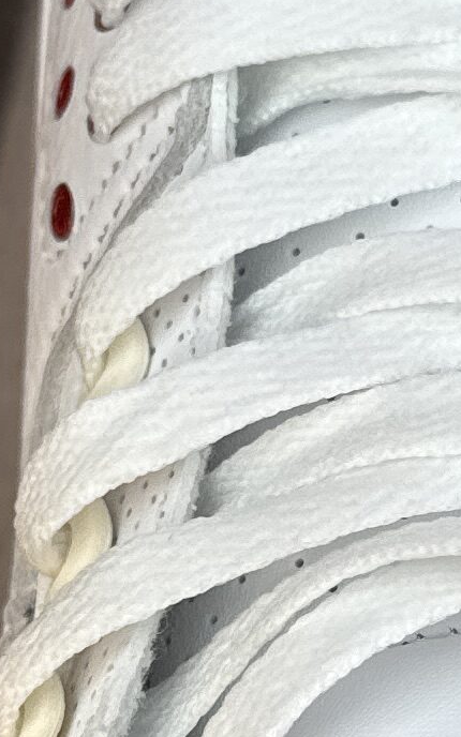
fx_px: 2995
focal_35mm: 149
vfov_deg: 14.0
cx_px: 480
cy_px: 381
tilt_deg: -51.4
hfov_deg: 8.7
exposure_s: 1/1425
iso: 80
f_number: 1.78
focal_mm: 6.76
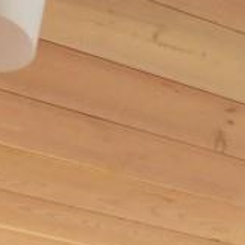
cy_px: 708
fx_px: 953
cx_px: 420
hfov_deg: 13.4
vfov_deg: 10.7
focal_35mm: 119
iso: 400
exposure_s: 1/100
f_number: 8
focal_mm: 14
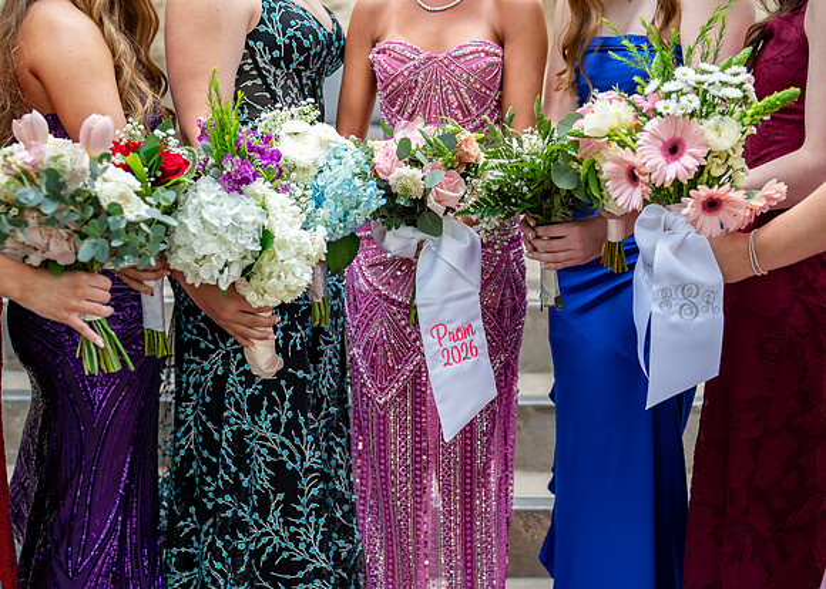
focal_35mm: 61
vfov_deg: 23.2
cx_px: 424
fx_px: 1437
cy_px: 273
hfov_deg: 32.1
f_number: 2.5
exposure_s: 1/500
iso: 640
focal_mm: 50
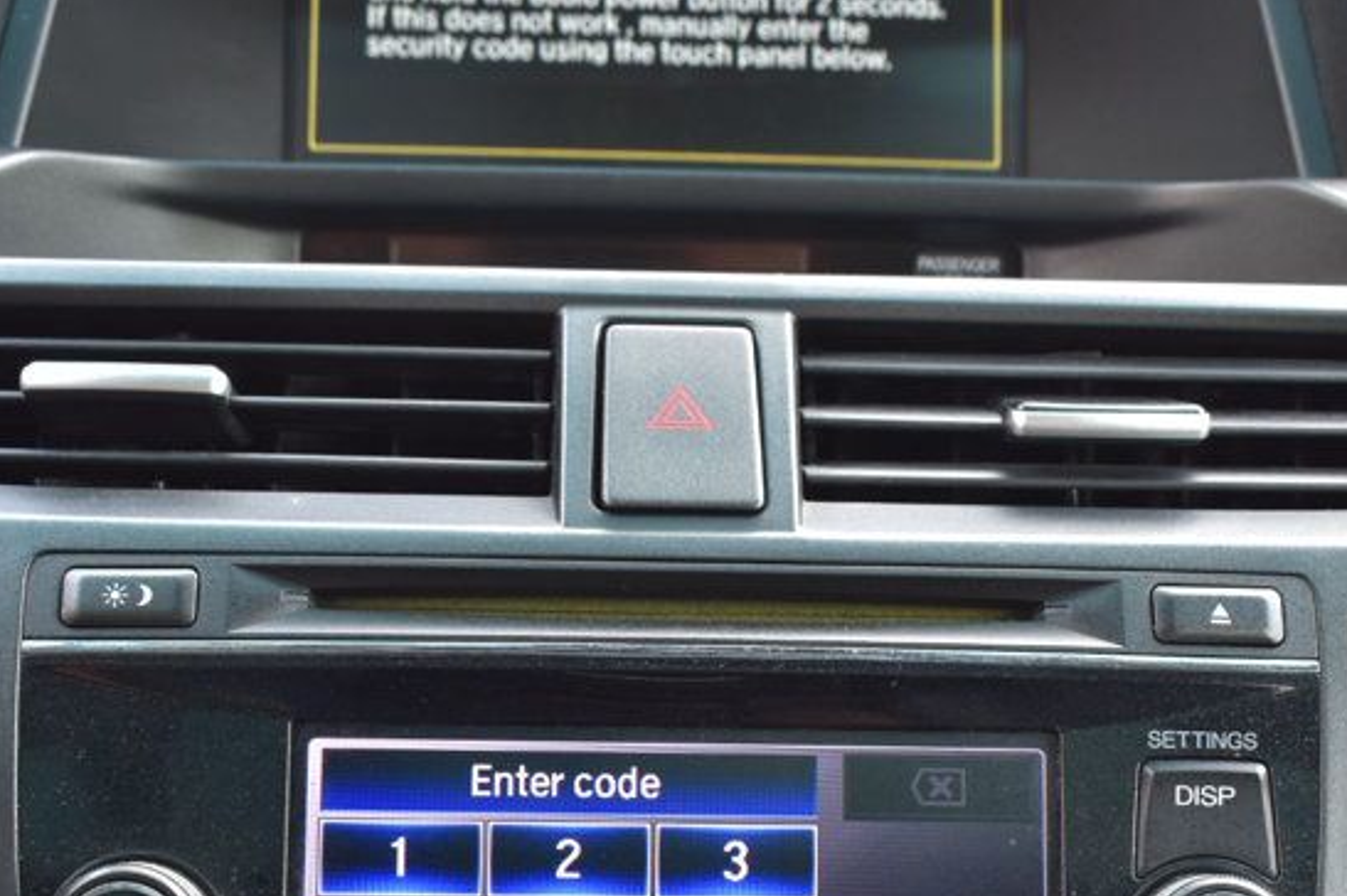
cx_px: 763
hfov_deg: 27.7
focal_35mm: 73
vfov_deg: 18.3
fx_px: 2730
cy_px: 820
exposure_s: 1/40
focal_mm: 26
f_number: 7.1
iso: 400
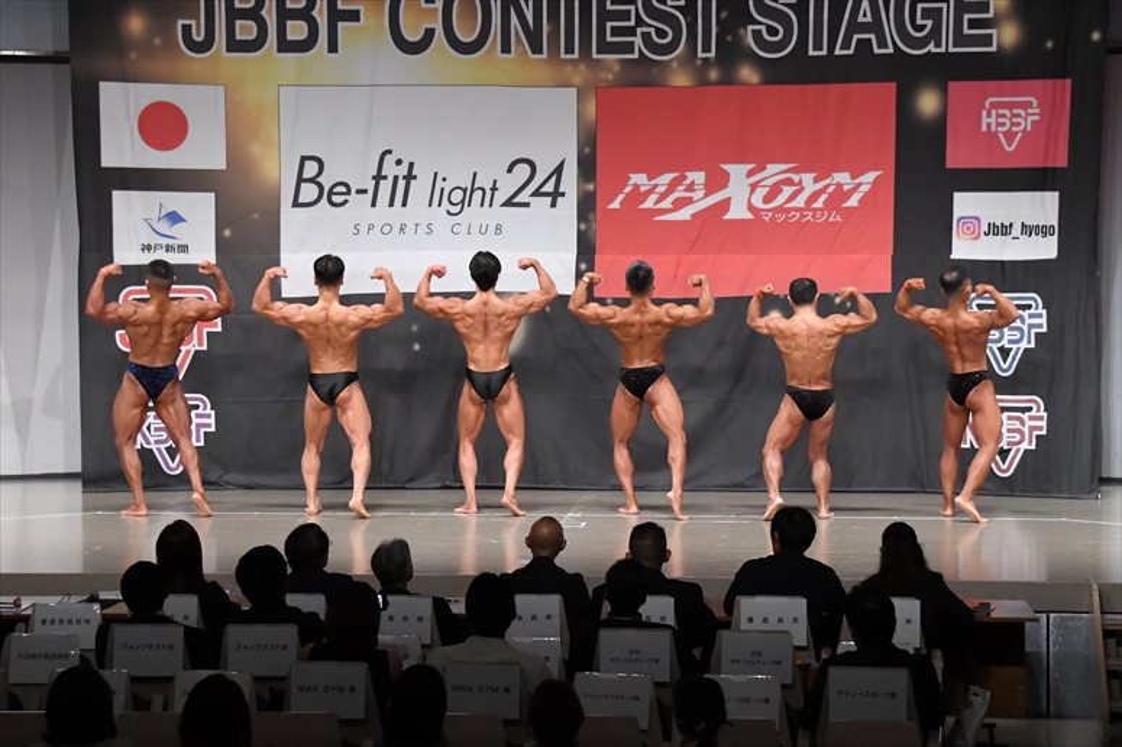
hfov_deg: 21.9
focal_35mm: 93
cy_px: 374
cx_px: 561
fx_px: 2897
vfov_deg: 14.7
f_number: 5.6
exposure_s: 1/400
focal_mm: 62
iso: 6400
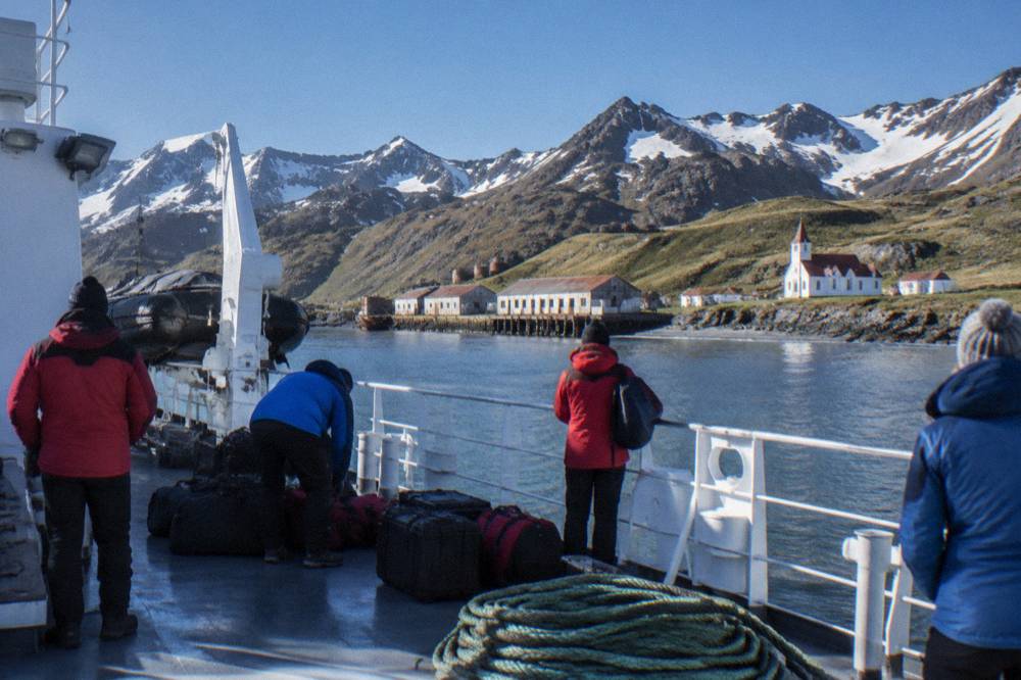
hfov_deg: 73.8
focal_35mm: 24
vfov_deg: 53.1
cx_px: 510
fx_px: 680
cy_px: 340
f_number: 8
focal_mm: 24
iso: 200
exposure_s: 1/160
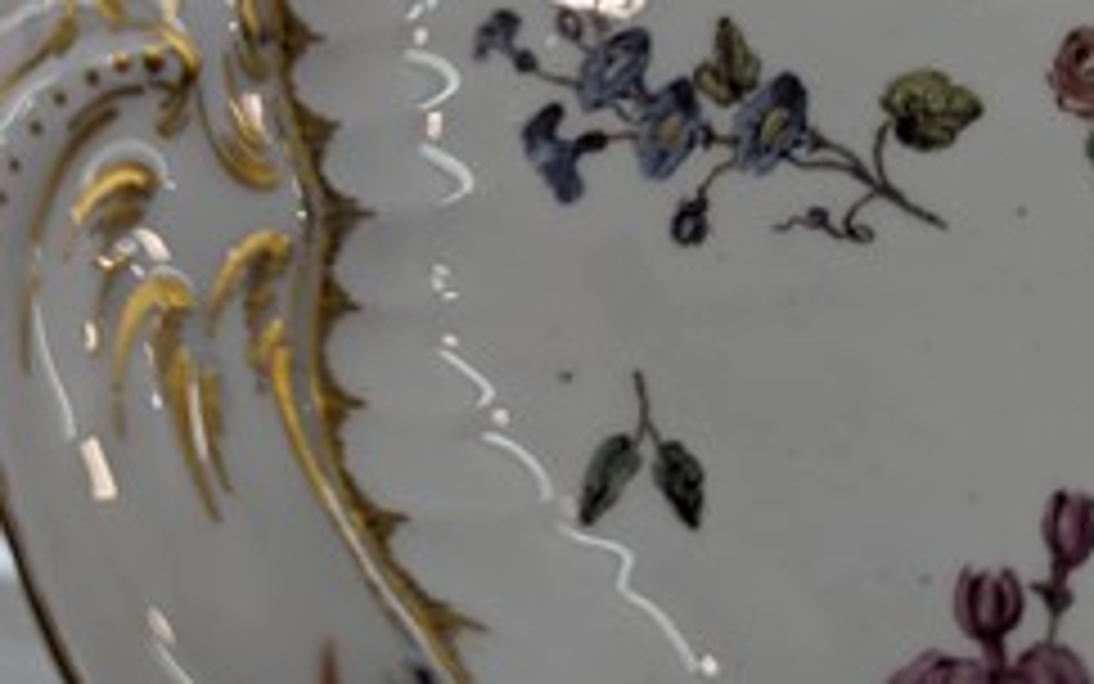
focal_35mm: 42
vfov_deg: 28.5
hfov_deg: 47.1
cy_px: -18
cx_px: 493
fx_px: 1253
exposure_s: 1/152
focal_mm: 6.81
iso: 39
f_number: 1.85
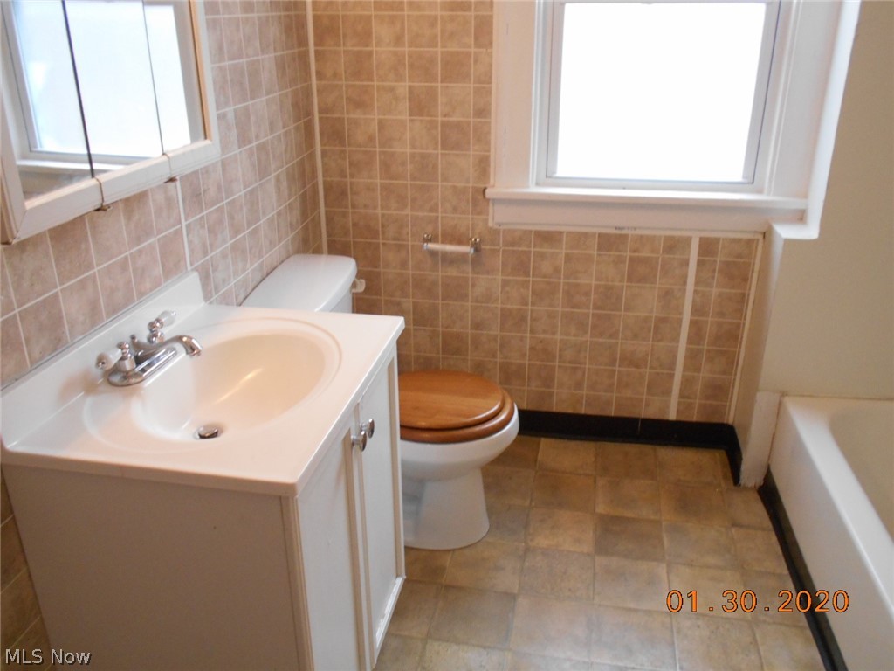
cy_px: 336
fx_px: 775
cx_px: 447
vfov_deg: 46.8
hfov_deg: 60.0
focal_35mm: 30
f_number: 3.4
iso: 360
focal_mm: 5.1
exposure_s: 1/30
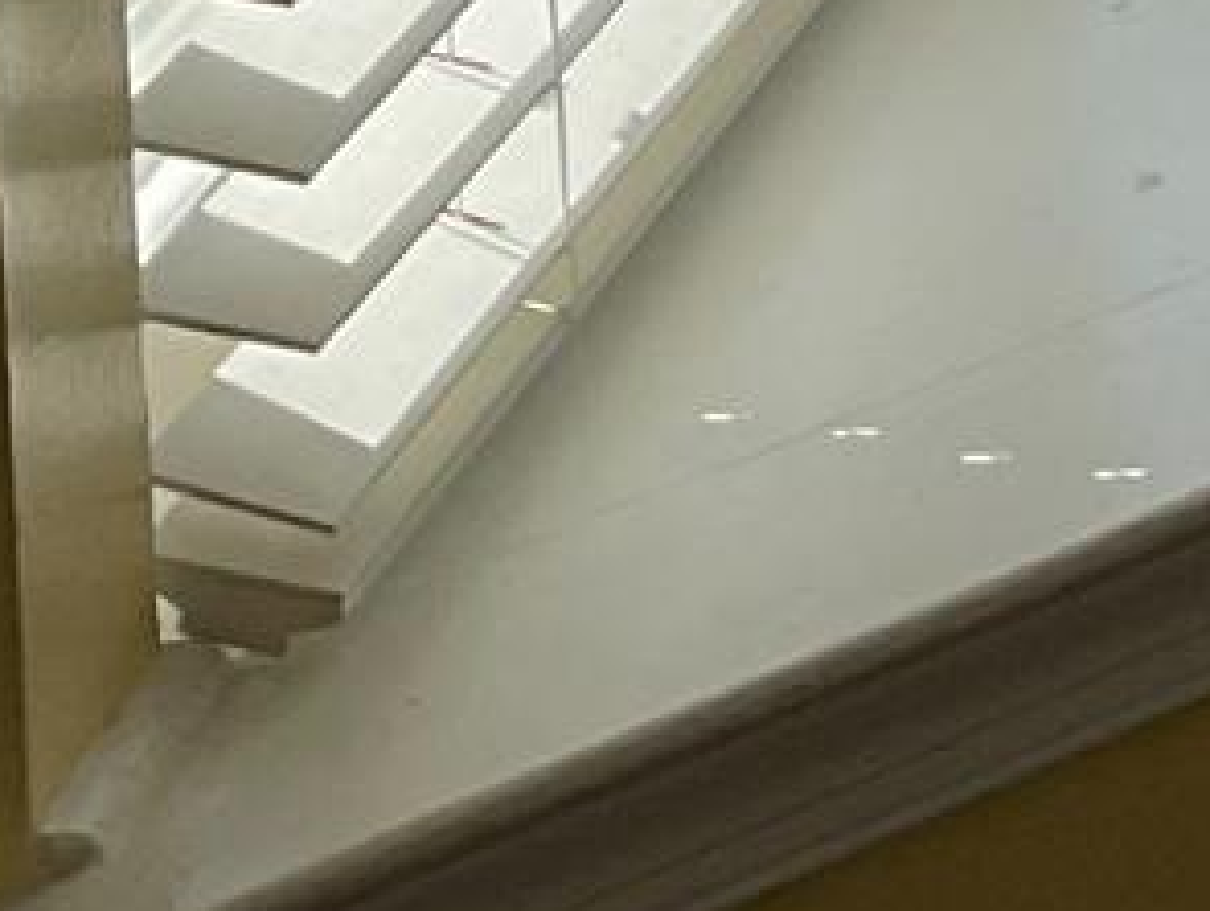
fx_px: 7035
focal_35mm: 201
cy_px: -2204
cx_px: 3121
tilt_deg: -6.1
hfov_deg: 8.7
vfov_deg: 6.5
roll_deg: -1.1
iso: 16
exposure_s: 1/1121
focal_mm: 3
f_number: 1.8
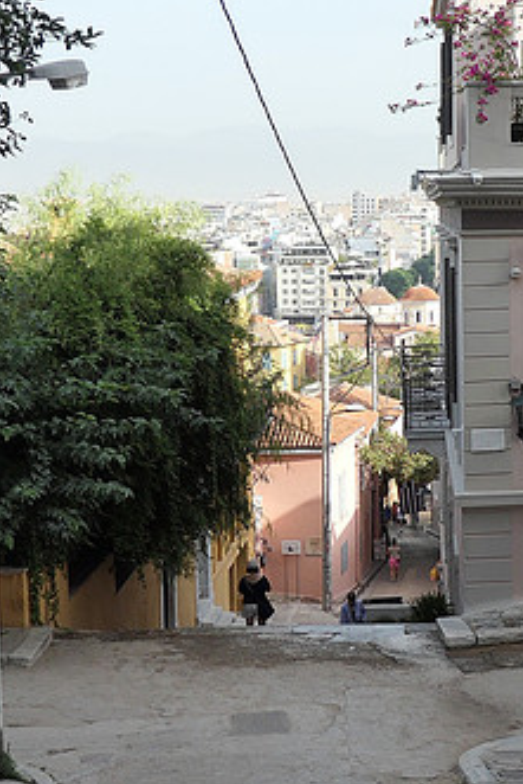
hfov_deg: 21.5
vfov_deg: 31.8
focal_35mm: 63
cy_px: 320
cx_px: 361
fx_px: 1371
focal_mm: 8.8
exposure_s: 1/1000
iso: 200
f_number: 3.3
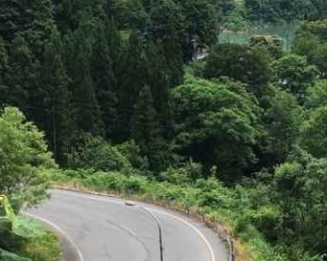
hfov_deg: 22.4
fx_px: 823
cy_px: 106
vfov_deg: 18.1
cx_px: 198
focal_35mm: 85
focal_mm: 4.15
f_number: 2.2
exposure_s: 1/1202
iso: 25
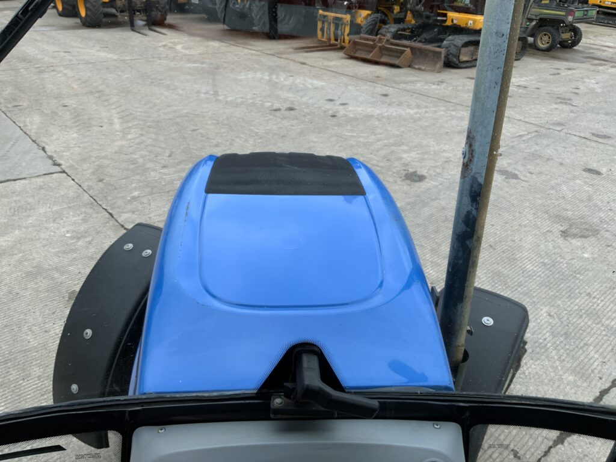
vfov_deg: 48.2
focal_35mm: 29
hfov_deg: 61.7
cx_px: 308
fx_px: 516
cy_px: 231
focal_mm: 3
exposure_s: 1/302
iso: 16
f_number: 1.8
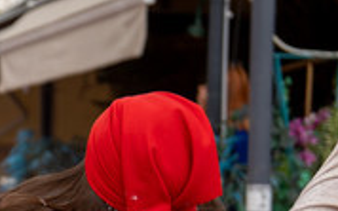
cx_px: -95
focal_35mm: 220
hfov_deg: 9.4
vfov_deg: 5.9
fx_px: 2025
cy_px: 343
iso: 100
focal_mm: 40
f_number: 2.8
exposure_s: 1/1000
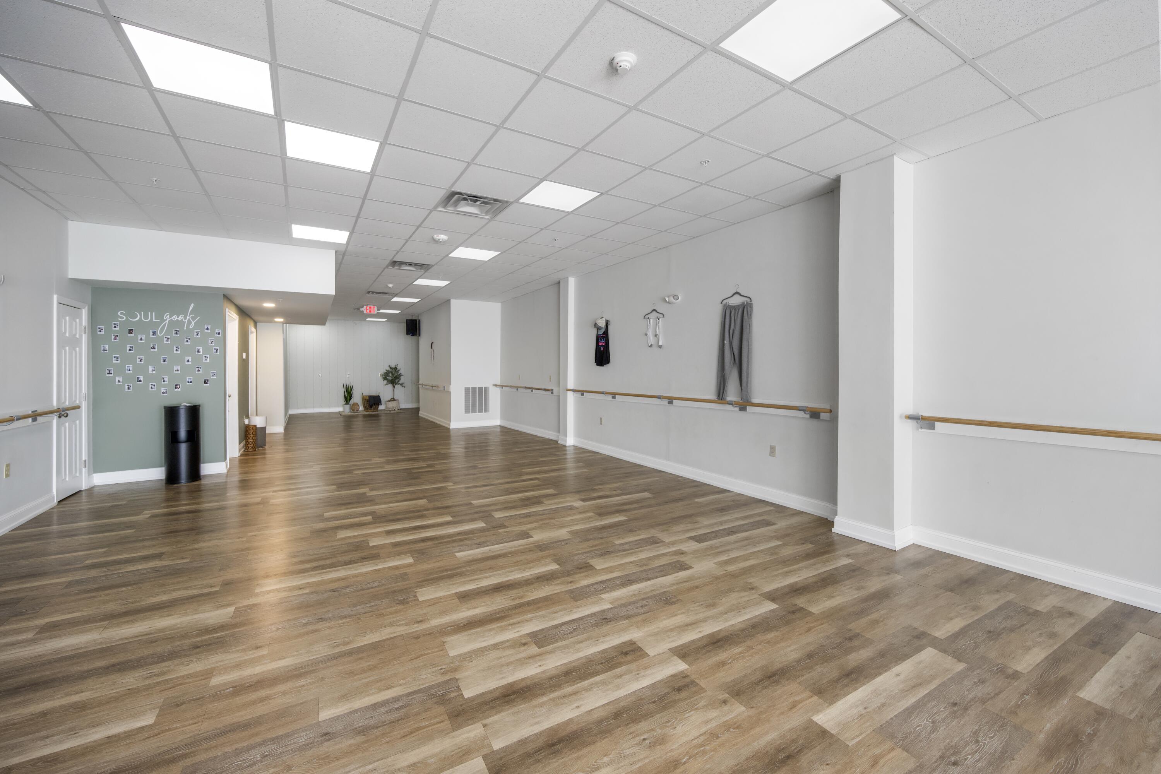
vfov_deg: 81.2
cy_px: 387
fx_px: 451
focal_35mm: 14
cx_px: 580
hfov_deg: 104.3
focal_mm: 14
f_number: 4.5
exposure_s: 1/40
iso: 450
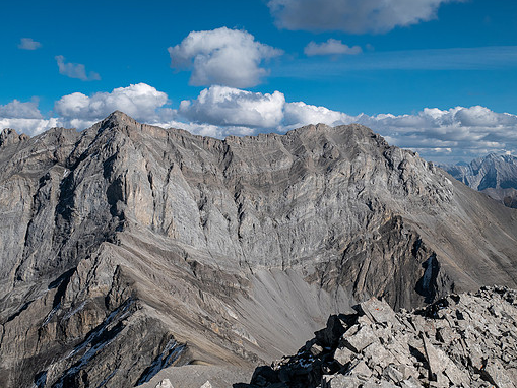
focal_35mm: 41
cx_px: 245
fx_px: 612
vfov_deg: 35.1
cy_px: 219
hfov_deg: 45.7
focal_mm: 18
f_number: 8
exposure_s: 1/800
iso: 200
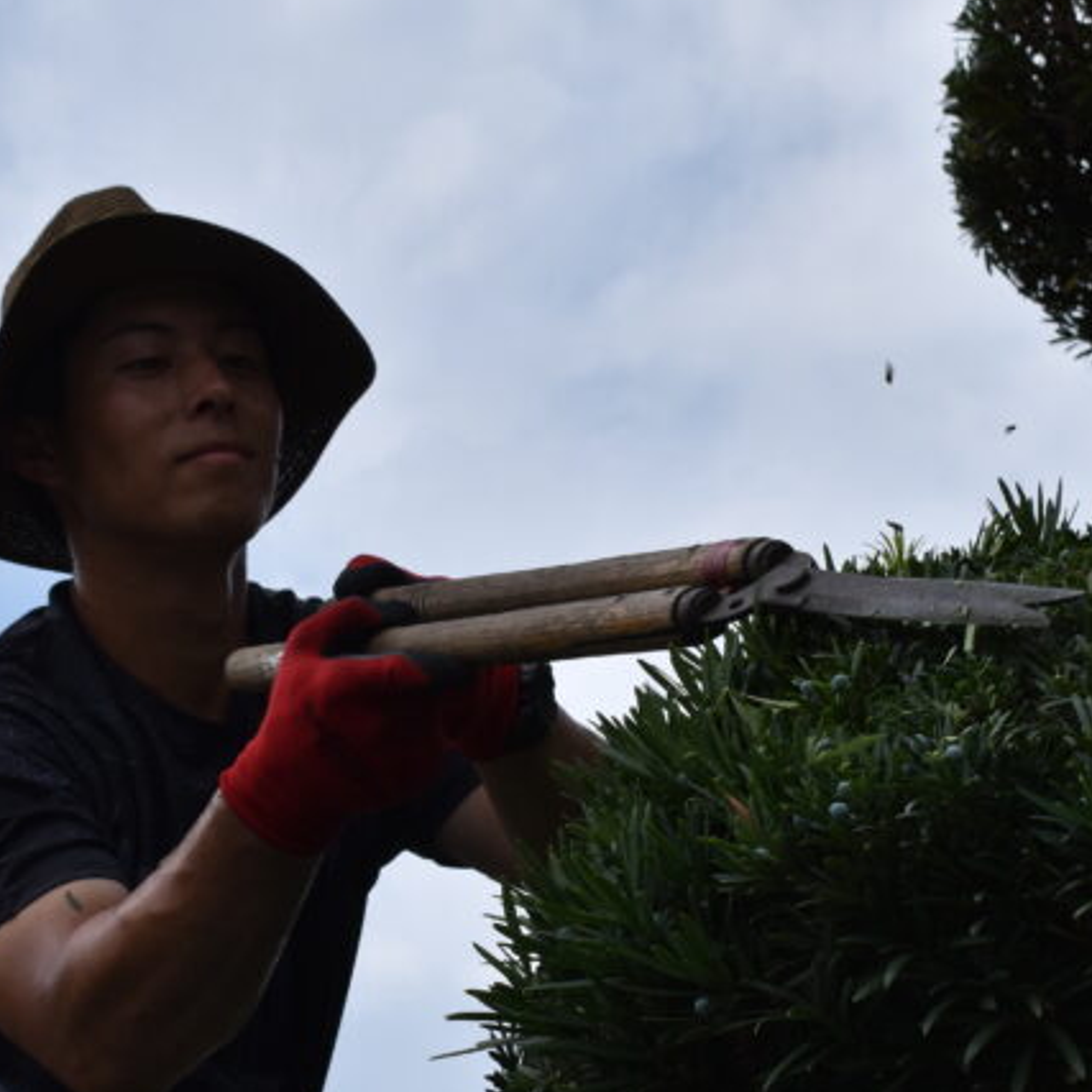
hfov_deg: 16.3
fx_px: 3820
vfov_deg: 16.2
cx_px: 545
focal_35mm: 107
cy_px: 812
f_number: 11
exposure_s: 1/500
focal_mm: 35
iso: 100
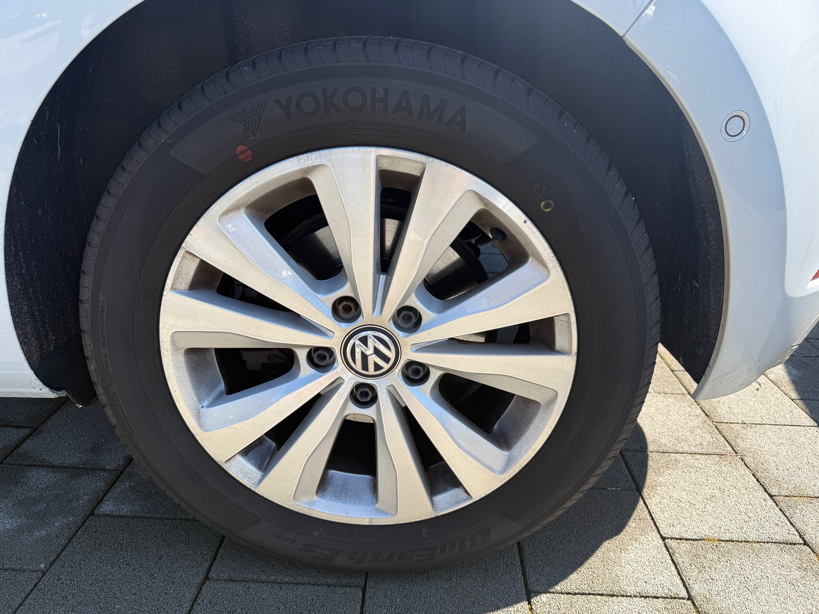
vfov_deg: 56.8
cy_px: 307
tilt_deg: -23.7
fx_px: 568
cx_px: 410
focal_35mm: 24
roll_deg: -4.5
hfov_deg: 71.6
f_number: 1.78
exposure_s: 1/1091
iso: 80
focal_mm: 6.76
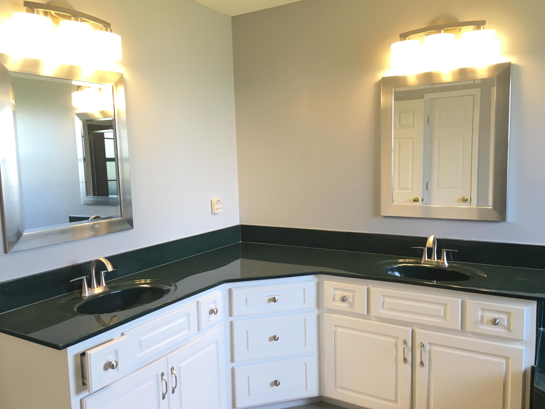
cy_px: 204
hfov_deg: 61.7
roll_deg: +2.0
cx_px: 272
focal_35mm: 29
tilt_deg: -4.0
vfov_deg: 48.2
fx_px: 457
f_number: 2.2
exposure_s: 1/30
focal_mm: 4.15
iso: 50
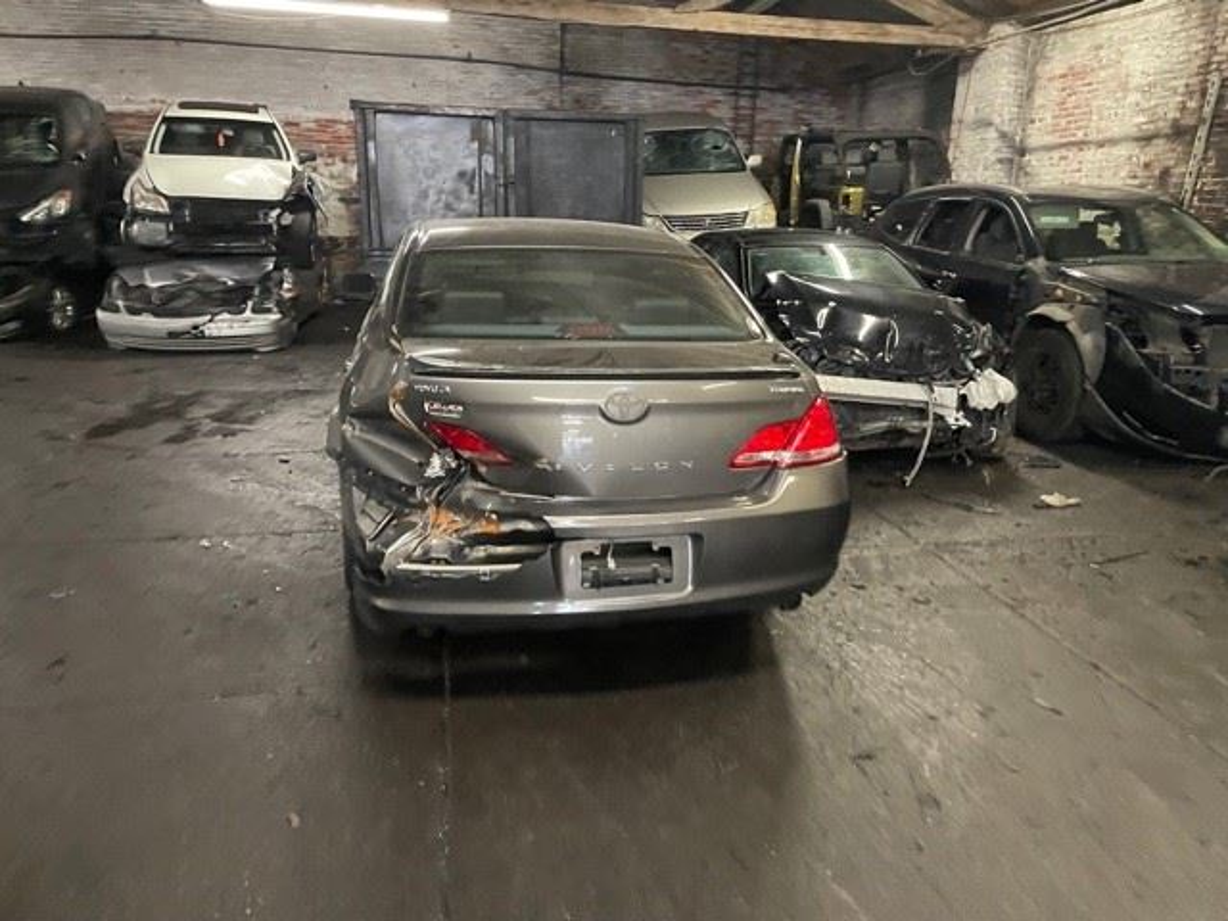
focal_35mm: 26
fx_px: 922
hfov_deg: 67.3
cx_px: 614
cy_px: 460
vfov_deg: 53.1
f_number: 1.6
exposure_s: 1/30
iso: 640
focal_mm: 4.2
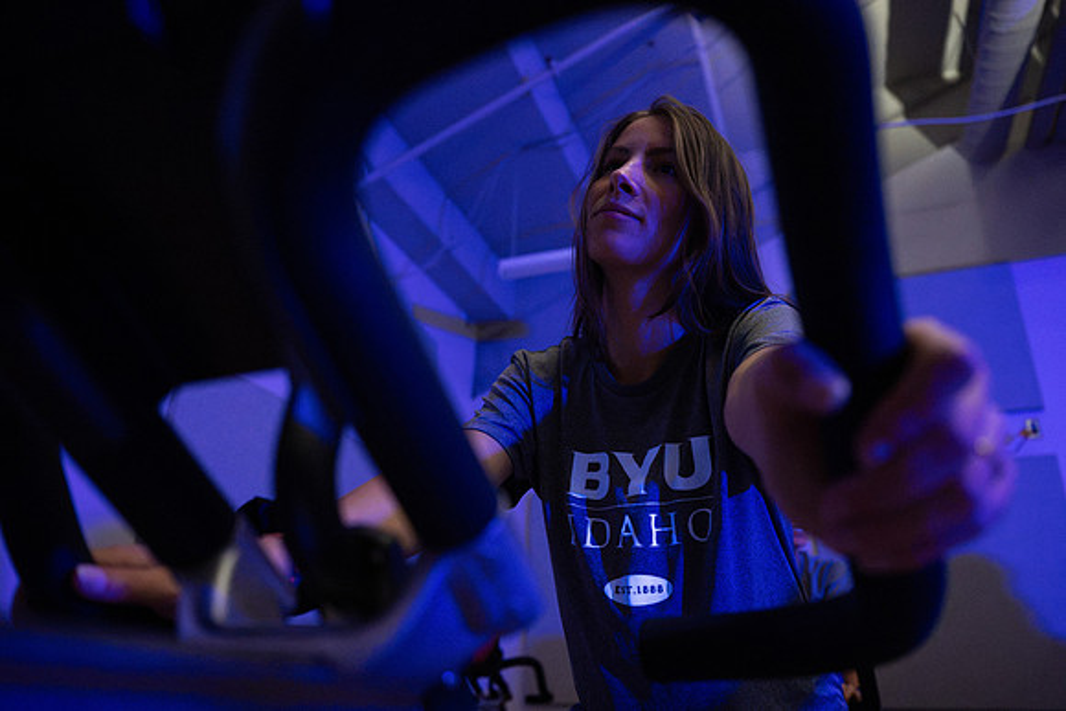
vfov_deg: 49.5
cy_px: 359
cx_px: 578
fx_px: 771
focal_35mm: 26
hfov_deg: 69.2
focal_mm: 24
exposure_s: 1/160
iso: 6400
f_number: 2.8
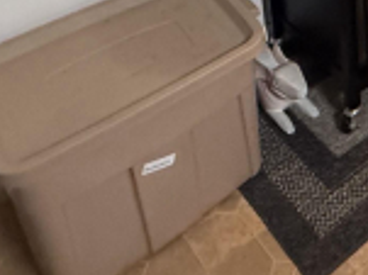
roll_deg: +1.0
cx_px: 433
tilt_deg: -17.7
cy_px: -204
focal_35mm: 62
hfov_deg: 27.7
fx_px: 659
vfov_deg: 18.8
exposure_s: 1/60
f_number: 2.2
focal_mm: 2.22
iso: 640
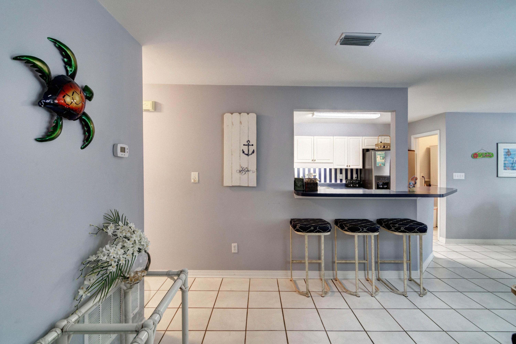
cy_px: 172
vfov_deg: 73.7
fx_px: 229
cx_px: 258
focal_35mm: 16
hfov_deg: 96.7
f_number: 7.1
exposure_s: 1/125
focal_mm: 11
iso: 400
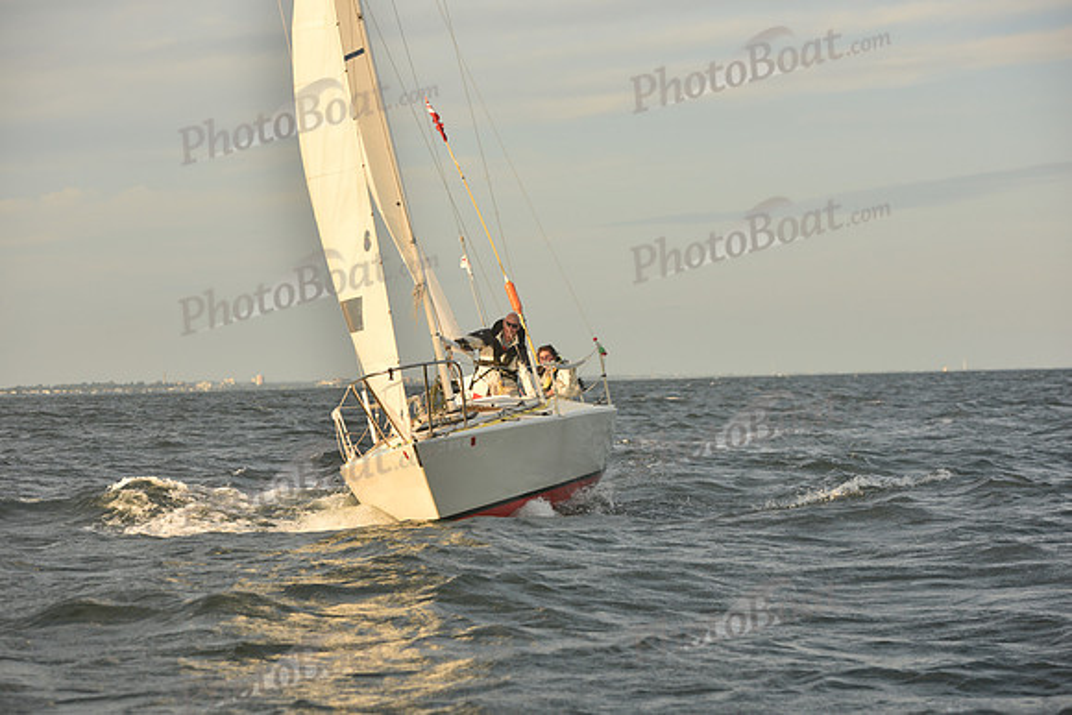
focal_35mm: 105
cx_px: 536
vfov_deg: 13.0
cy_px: 358
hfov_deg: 19.5
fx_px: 3127
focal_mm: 105
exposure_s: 1/640
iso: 250
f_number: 4.5
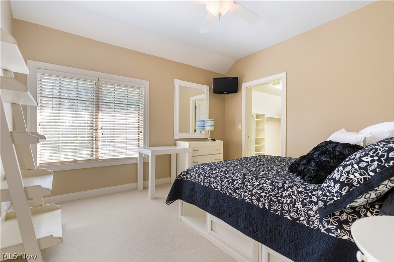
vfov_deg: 73.7
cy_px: 131
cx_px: 197
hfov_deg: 96.7
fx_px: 175
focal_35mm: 16
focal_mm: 16
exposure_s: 1/8
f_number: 4
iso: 400
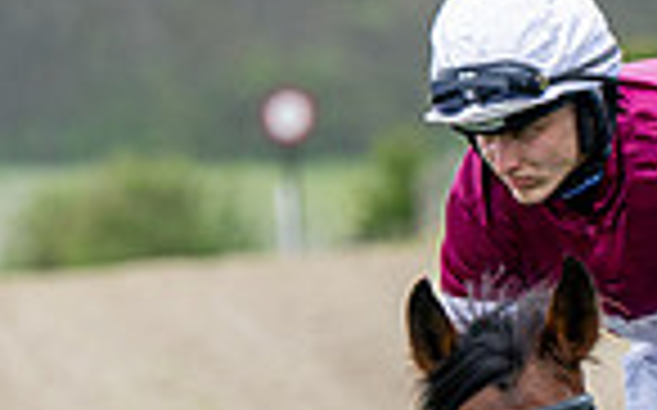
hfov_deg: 1.9
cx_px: 488
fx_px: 19681
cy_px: 1137
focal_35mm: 1100
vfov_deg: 1.2
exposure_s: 1/1250
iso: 400
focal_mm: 160
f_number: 4
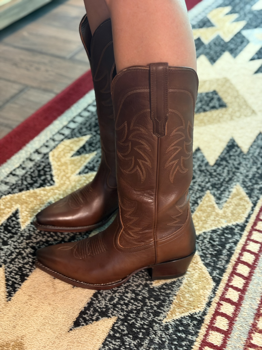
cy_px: 175
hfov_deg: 30.3
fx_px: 484
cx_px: 131
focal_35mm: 48
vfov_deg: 39.7
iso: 800
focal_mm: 6.76
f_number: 1.78
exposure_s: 1/19
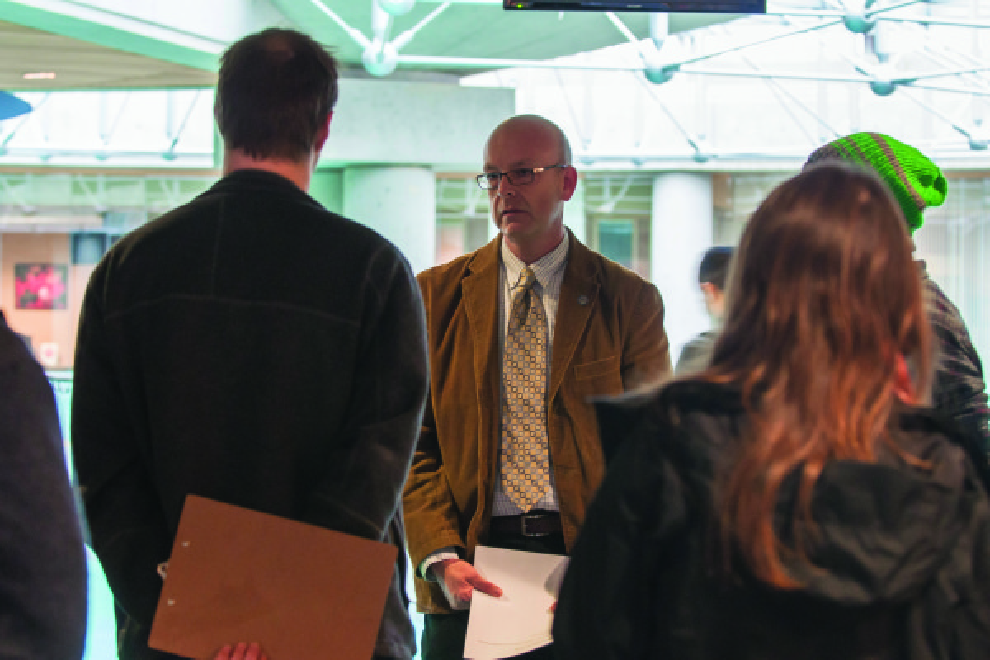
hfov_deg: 19.5
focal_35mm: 105
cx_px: 495
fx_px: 2887
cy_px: 330
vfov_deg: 13.0
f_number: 4.5
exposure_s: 1/20
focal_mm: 70
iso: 800
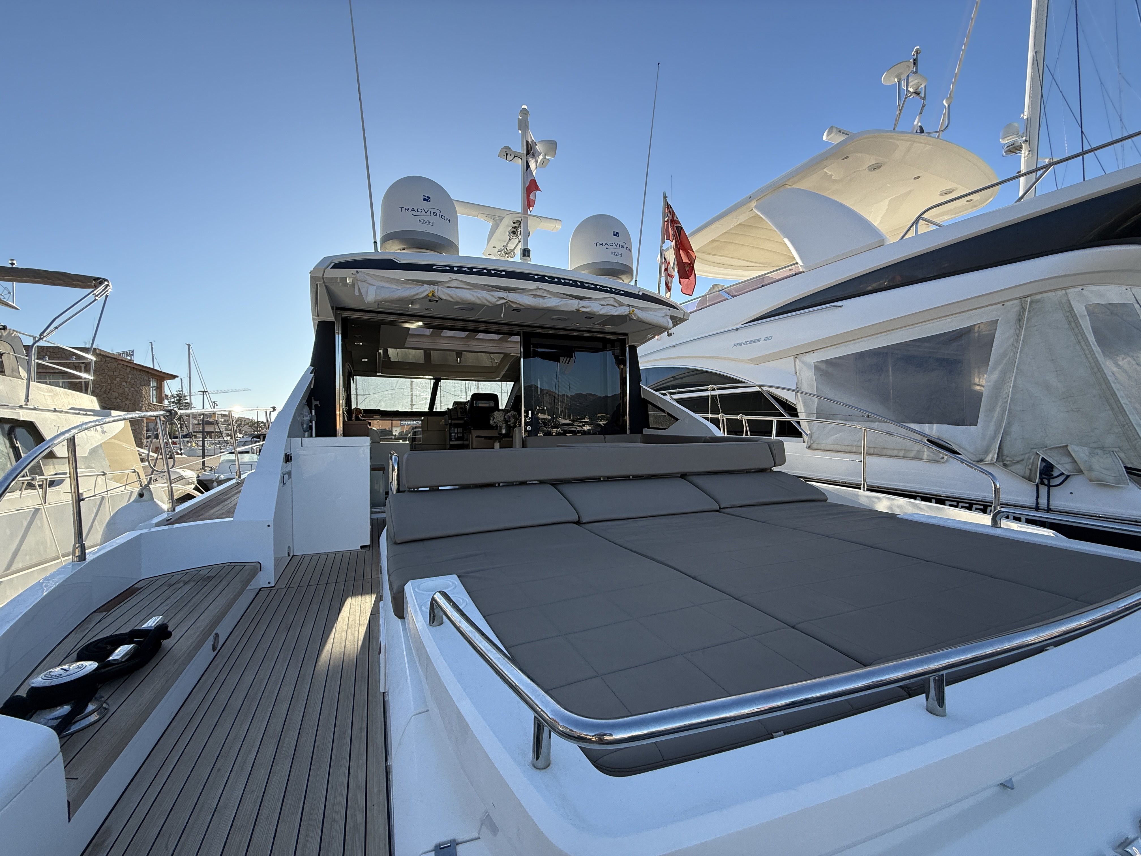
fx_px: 461
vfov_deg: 85.7
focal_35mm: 14
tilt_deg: +0.9
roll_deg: +1.1
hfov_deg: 102.1
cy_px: 428
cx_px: 570
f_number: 2.2
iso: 64
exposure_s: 1/751
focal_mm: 2.22
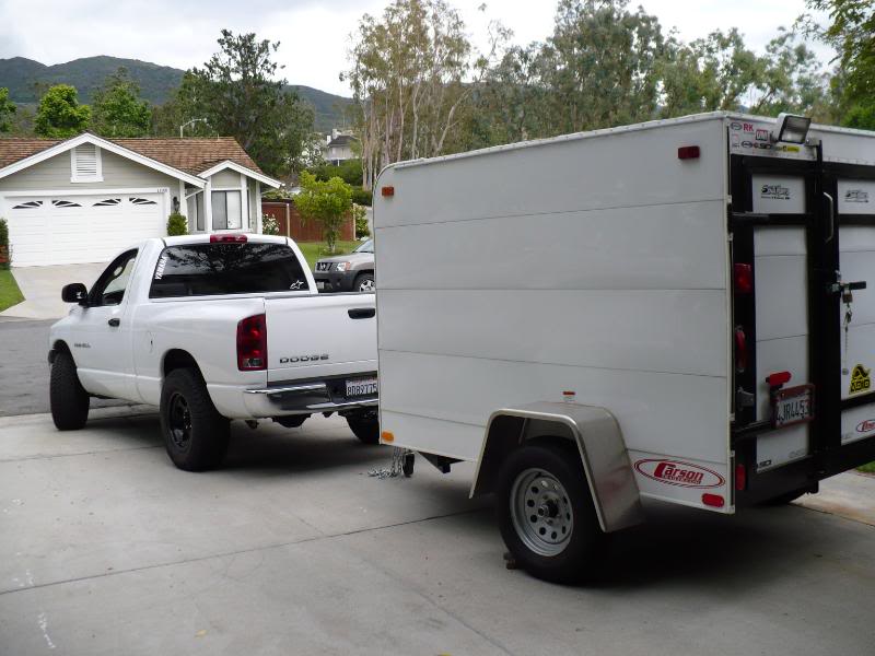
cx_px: 438
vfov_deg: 38.7
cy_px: 328
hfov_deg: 50.1
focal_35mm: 37
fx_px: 935
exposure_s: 1/500
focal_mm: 6.1
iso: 100
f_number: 2.8
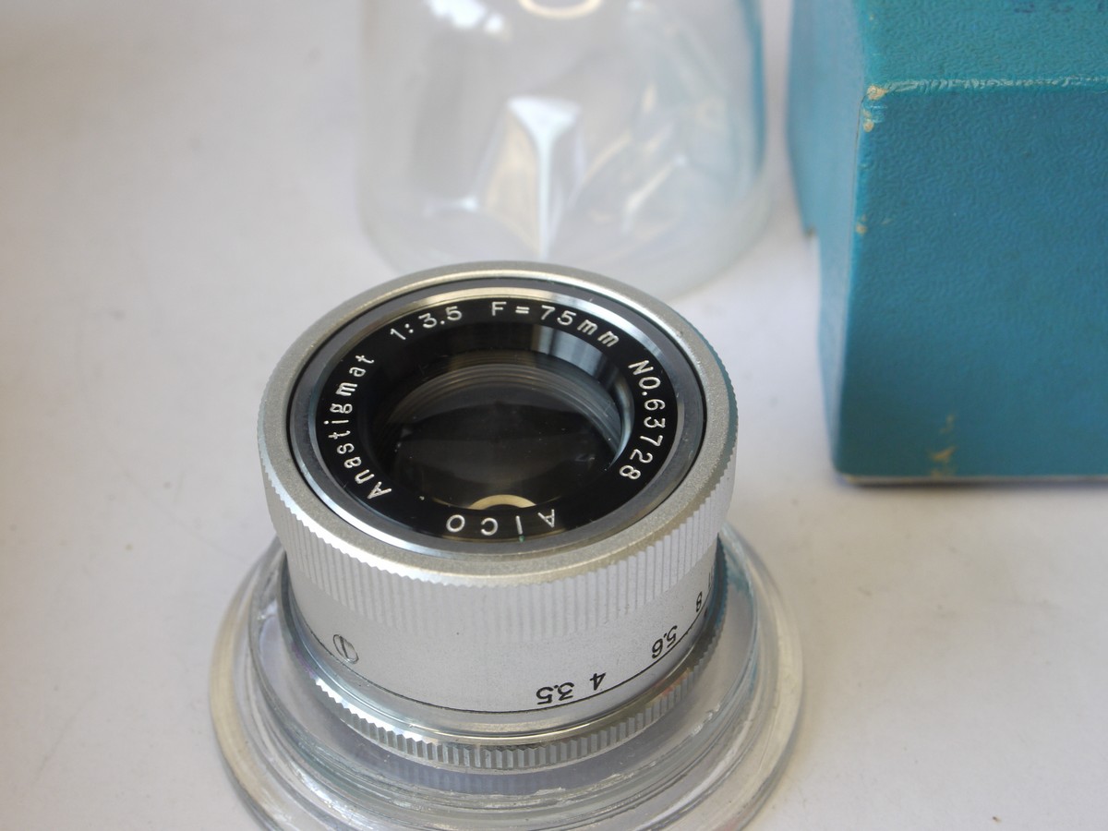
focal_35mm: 70
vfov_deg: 21.0
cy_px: 416
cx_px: 554
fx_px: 2241
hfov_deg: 27.8
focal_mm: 35
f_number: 9
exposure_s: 1/15
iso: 400
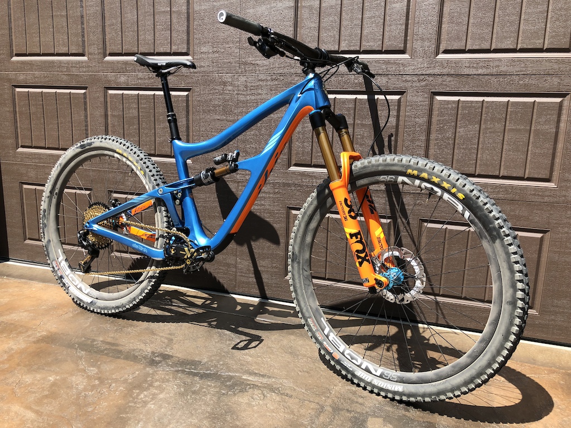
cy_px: 214
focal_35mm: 28
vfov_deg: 49.7
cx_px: 286
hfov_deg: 63.4
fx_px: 462
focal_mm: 4
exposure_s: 1/736
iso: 20
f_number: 1.8
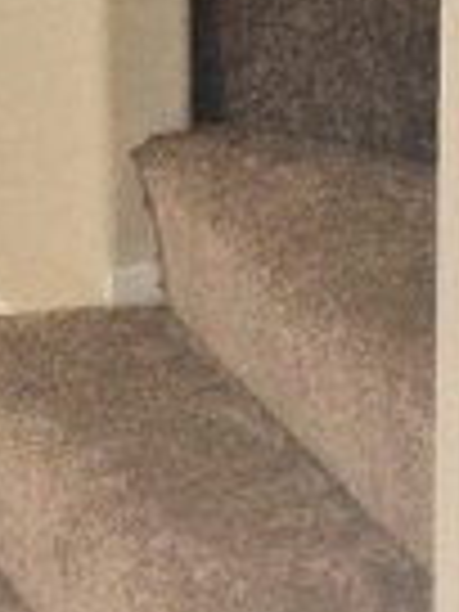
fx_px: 2899
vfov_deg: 10.5
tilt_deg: -3.5
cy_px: -828
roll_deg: +1.3
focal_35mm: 164
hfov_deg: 8.9
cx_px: -180
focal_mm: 4.15
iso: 250
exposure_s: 1/30
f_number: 2.2
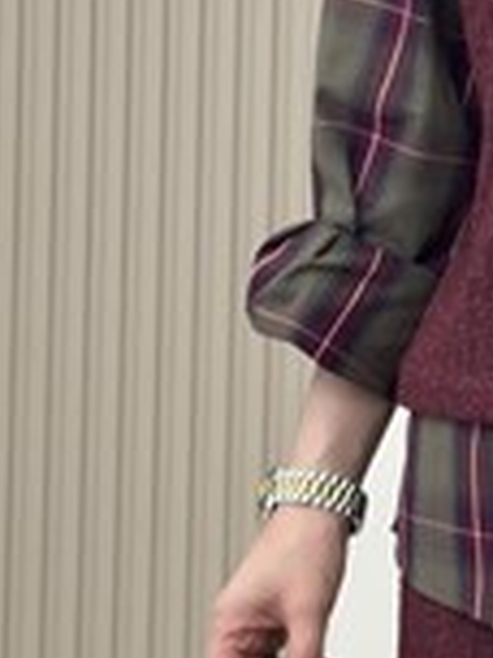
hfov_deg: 8.6
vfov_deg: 11.7
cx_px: 770
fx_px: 3190
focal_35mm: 168
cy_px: 80
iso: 80
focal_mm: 6.86
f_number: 1.78
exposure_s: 1/223
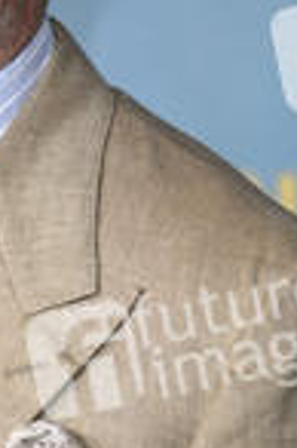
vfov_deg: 2.5
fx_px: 10196
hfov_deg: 1.7
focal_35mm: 822
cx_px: -95
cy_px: 193
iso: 800
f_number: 5.6
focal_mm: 300
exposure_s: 1/160
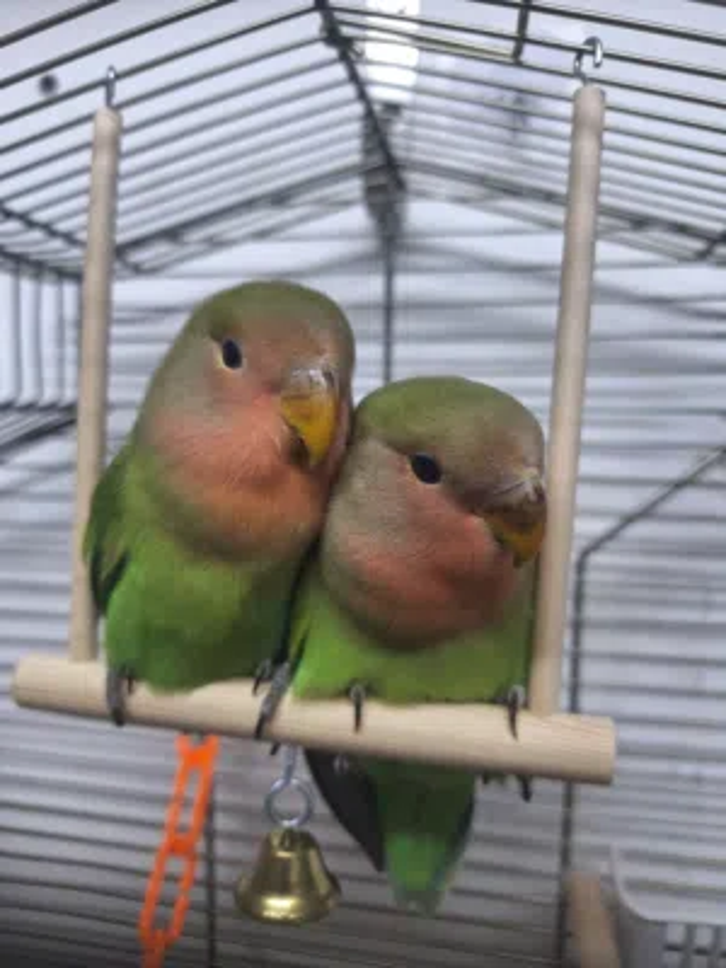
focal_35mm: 23
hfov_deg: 58.9
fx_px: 643
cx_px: 363
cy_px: 484
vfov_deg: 73.9
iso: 100
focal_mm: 5.54
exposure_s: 1/50
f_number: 1.8
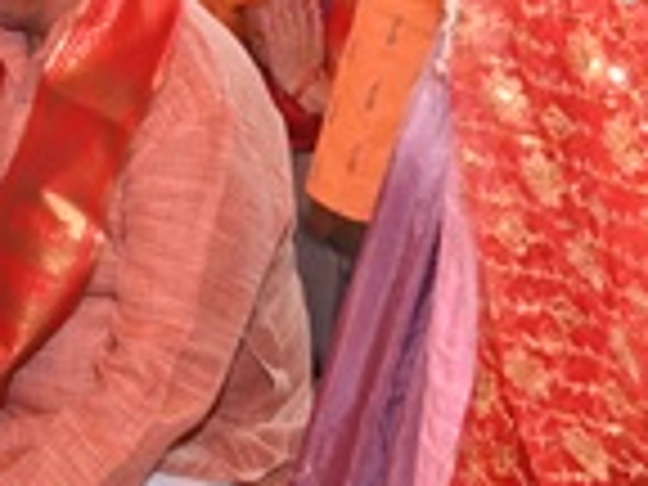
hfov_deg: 17.1
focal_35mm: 108
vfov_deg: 12.5
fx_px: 2022
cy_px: -378
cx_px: -189
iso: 1250
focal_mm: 24
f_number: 5.6
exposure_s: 1/125
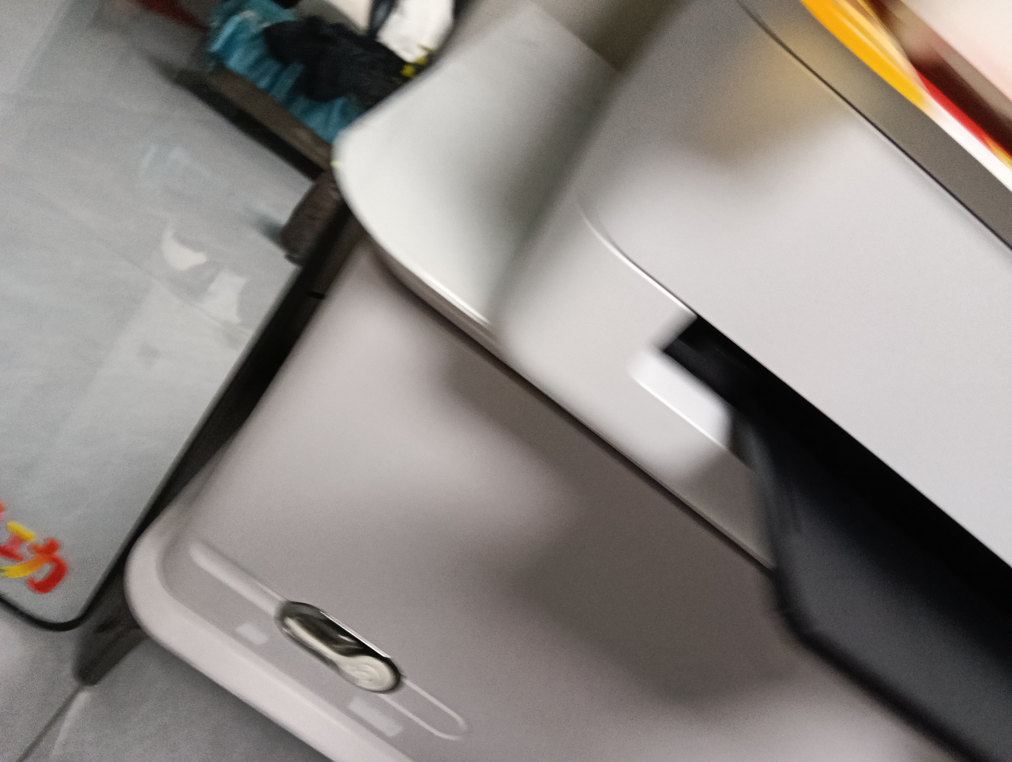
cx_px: 506
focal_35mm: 27
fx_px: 790
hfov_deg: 65.2
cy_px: 381
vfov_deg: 51.5
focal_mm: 3.98
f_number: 1.8
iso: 640
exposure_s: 1/33.3
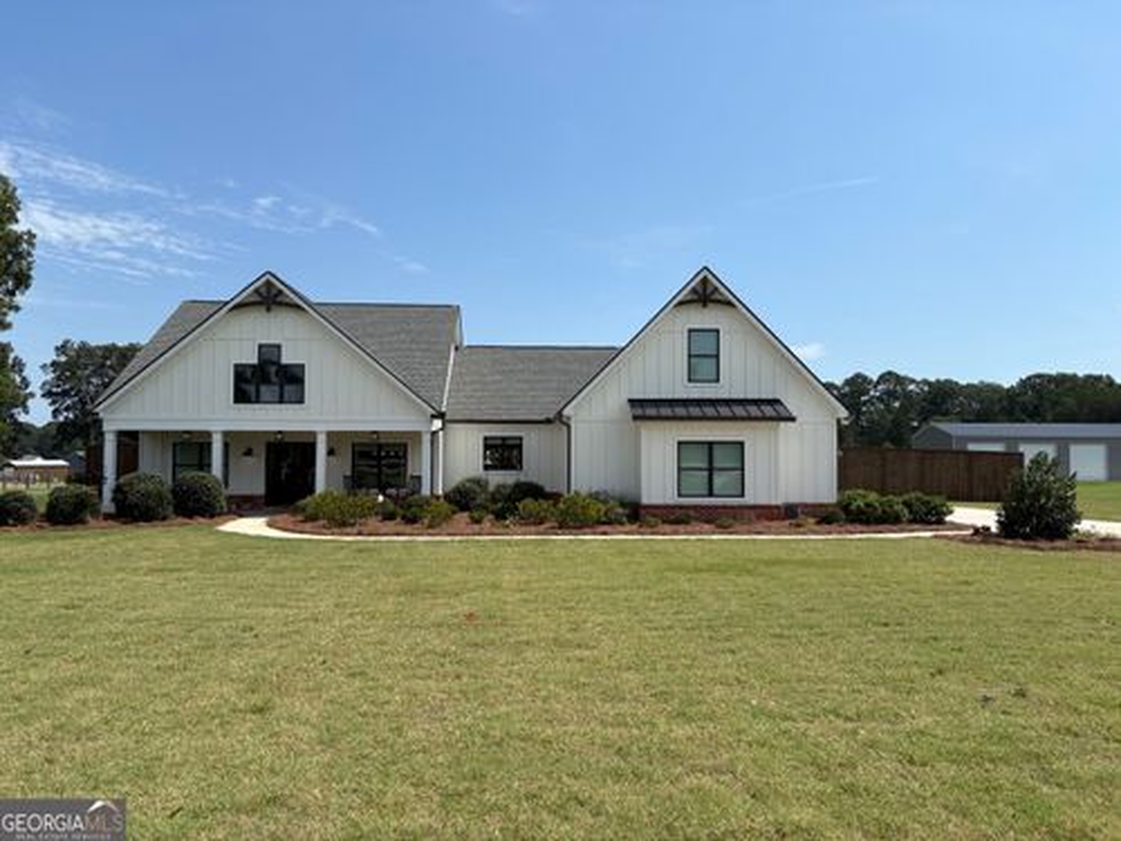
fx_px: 842
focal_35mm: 26
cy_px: 420
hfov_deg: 67.3
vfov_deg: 53.1
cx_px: 560
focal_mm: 5.96
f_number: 1.6
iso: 50
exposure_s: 1/4329
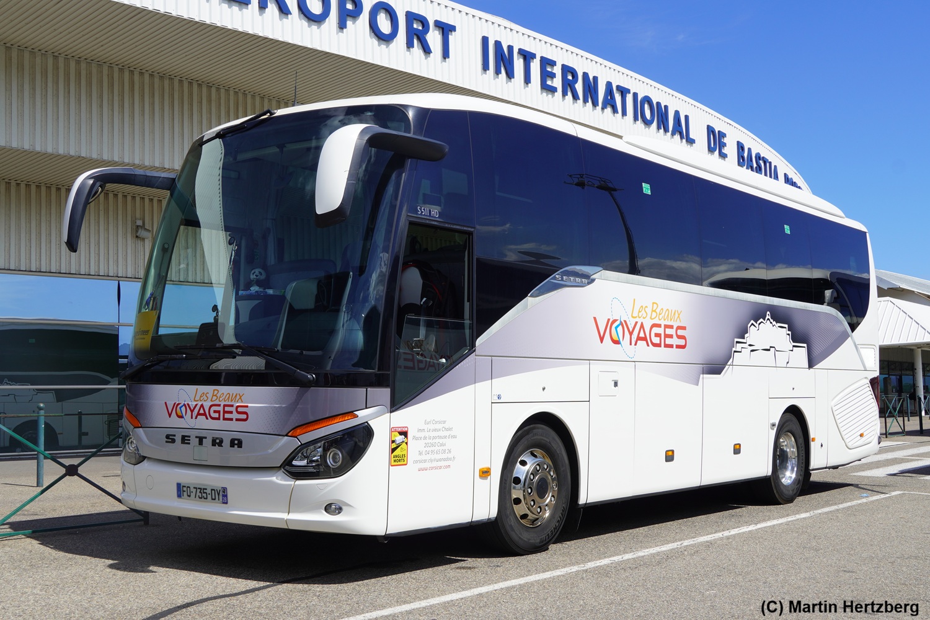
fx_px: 1162
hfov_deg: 43.6
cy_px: 310
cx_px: 465
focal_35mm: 45
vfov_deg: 29.9
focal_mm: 30
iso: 100
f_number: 11
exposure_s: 1/160
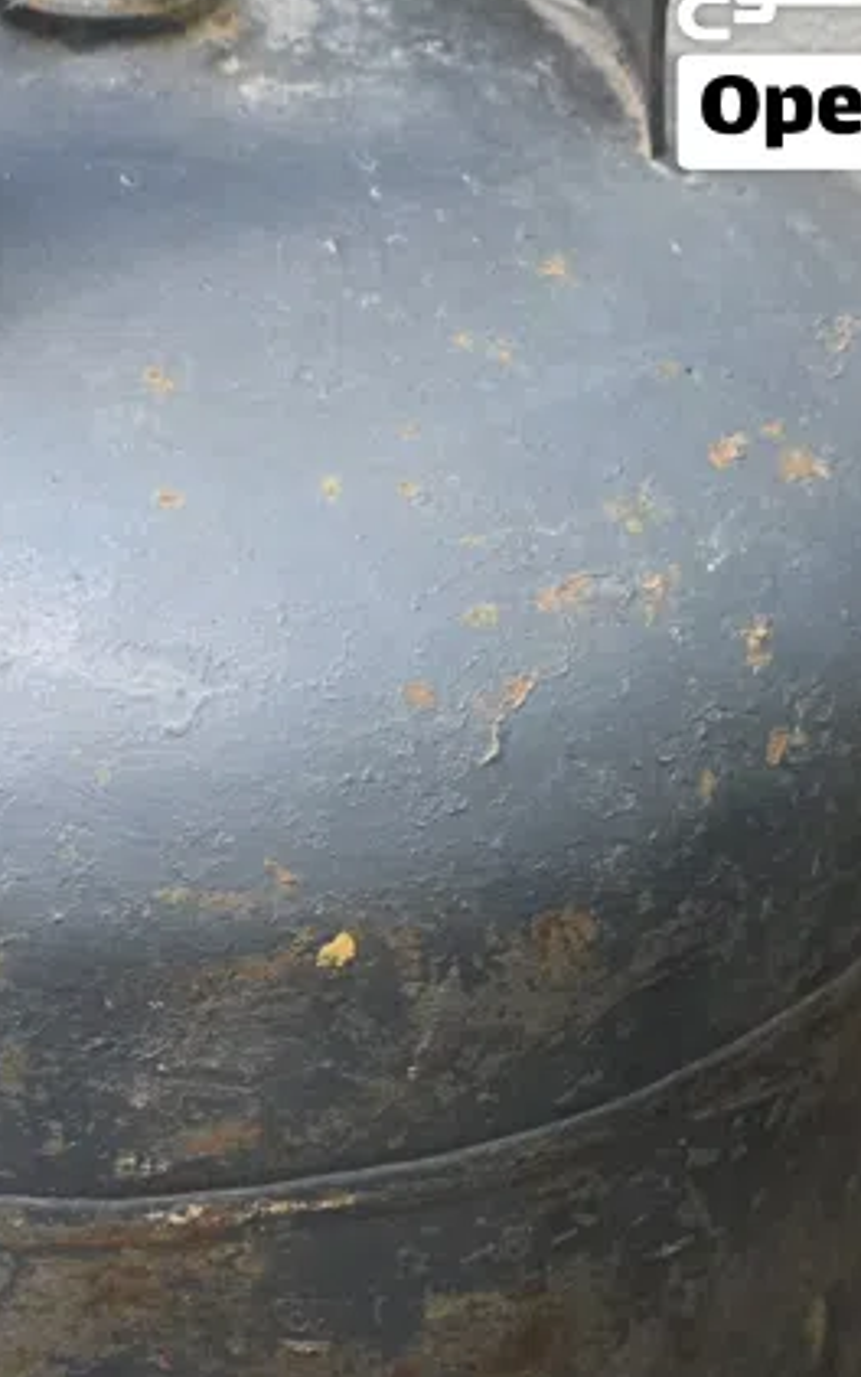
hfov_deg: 33.6
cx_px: 186
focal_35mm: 37
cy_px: 640
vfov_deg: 52.7
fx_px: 1388
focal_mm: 6.3
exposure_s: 1/101
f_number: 1.7
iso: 160
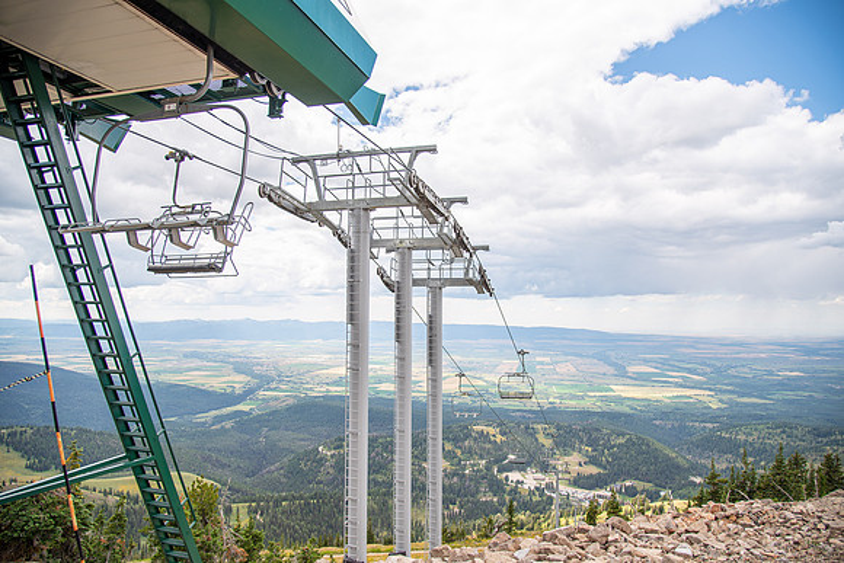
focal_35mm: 25
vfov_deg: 51.8
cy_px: 282
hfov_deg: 72.1
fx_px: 580
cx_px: 422
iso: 100
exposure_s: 1/640
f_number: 4
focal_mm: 24
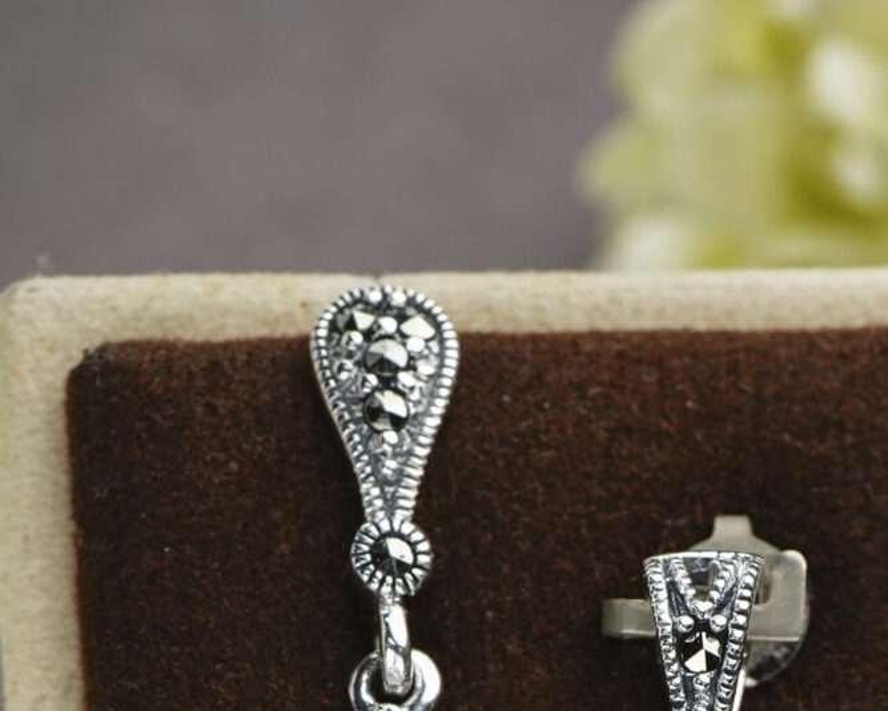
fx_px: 4732
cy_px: 1051
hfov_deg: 10.6
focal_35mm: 180
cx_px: 1044
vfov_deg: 8.4
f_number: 9
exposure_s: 1/40
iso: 250
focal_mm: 50
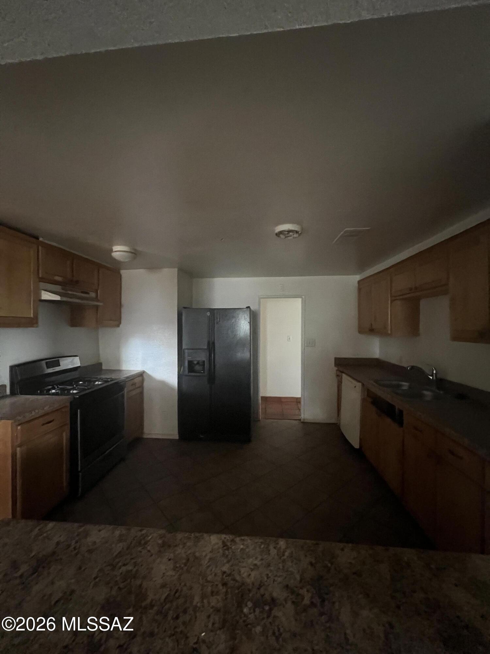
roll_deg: -0.2
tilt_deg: -0.9
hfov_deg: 89.9
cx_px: 245
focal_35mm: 13
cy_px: 327
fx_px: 245
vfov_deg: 106.2
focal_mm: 1.57
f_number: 1.8
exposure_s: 1/32
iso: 1250
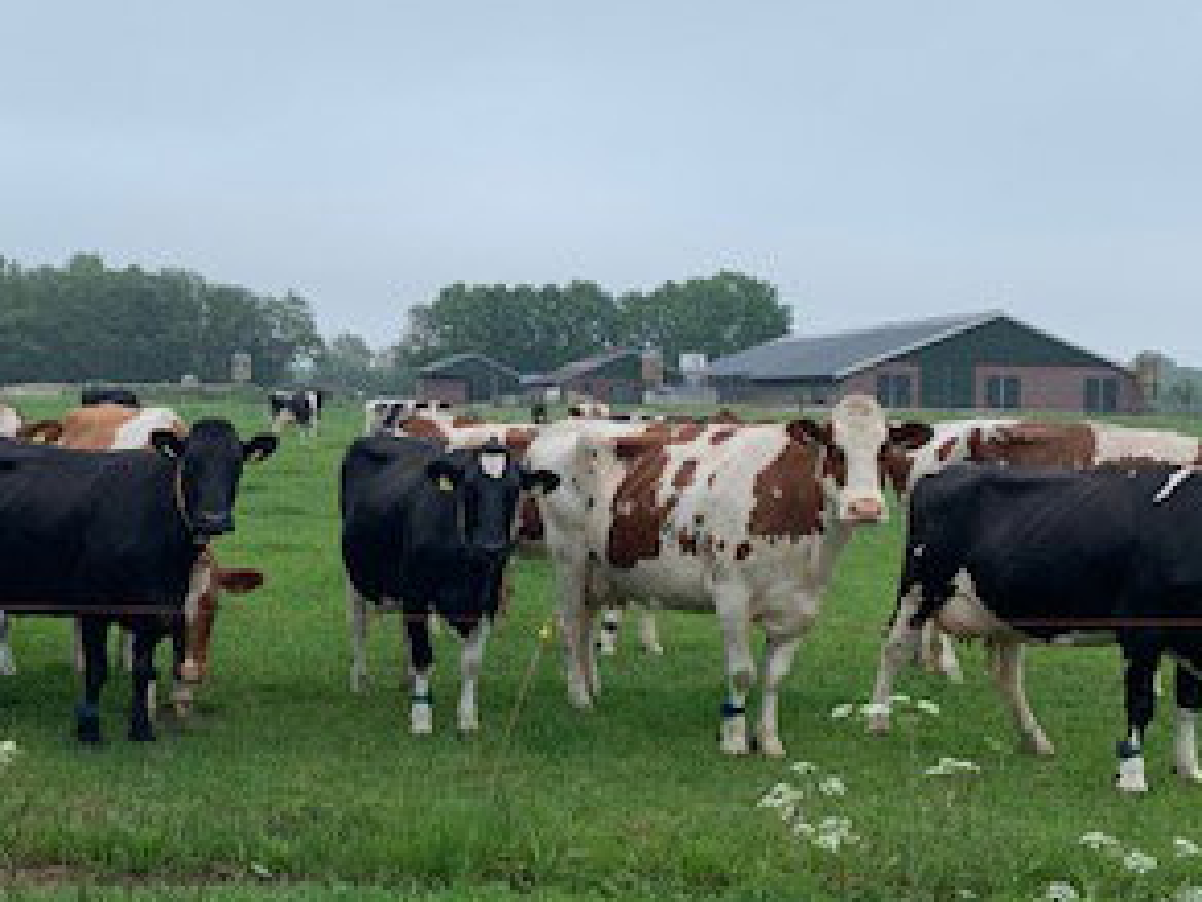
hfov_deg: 32.9
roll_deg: -1.5
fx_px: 1979
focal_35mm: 57
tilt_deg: +0.1
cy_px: 412
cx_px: 255
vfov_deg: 25.6
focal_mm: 4.25
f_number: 1.8
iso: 25
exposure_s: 1/732
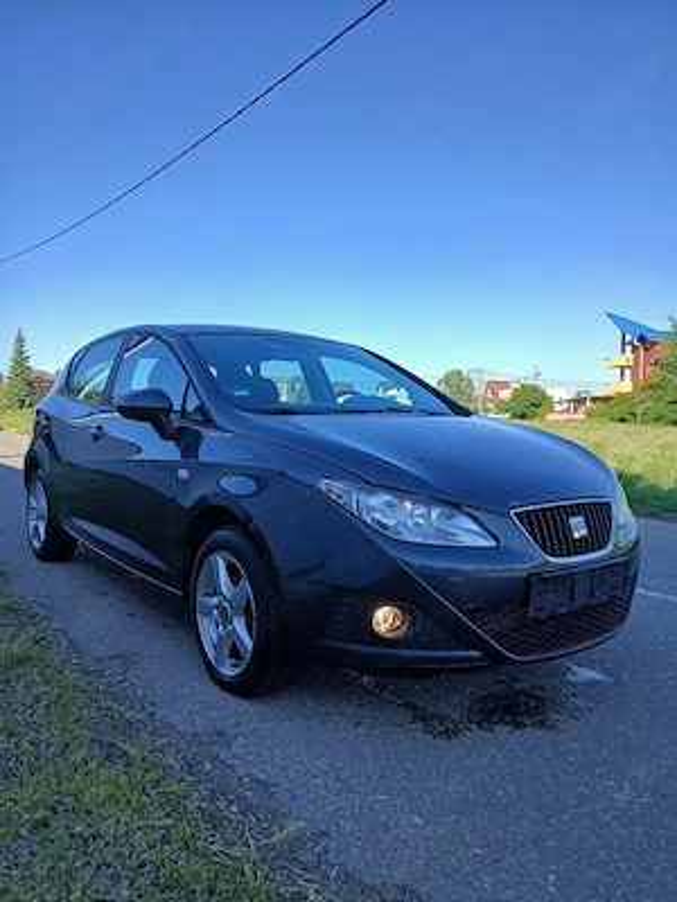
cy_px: 451
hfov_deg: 53.1
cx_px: 338
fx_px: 678
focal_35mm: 26
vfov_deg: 67.3
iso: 20
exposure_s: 1/385
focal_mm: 3.98
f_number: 1.8
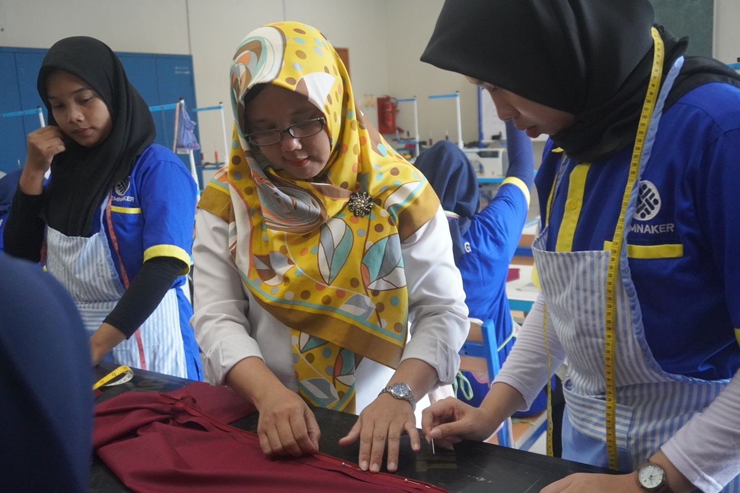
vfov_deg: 35.5
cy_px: 246
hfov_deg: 51.3
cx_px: 370
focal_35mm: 38
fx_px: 771
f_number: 4.5
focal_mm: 25
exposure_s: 1/160
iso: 3200
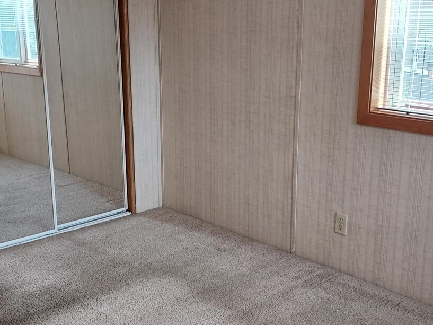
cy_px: 167
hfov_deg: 40.4
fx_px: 588
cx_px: 199
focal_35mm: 47
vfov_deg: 30.9
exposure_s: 1/60
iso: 160
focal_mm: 4.6
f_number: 1.8
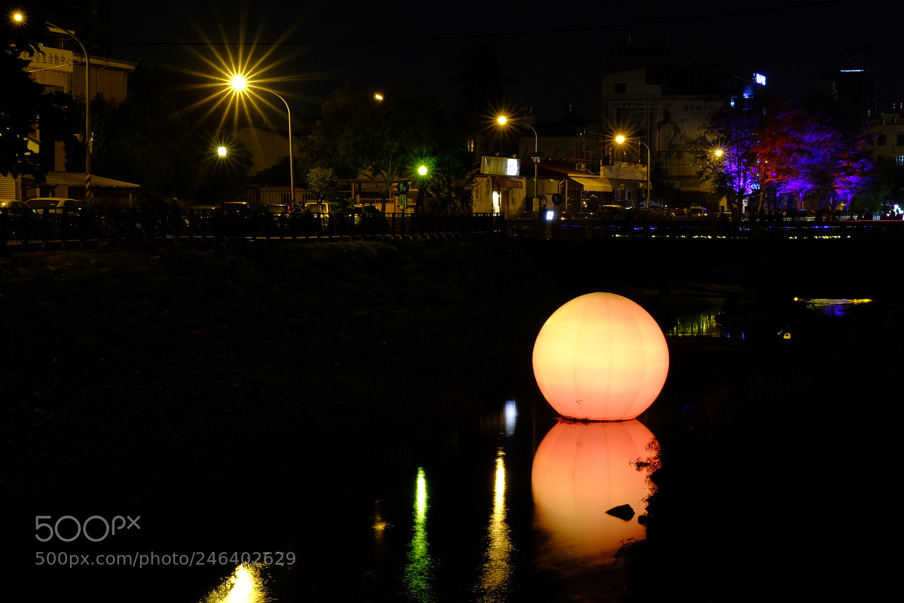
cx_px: 452
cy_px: 302
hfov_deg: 24.5
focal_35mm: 83
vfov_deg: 16.5
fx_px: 2084
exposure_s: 15
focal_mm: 55
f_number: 20
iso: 200
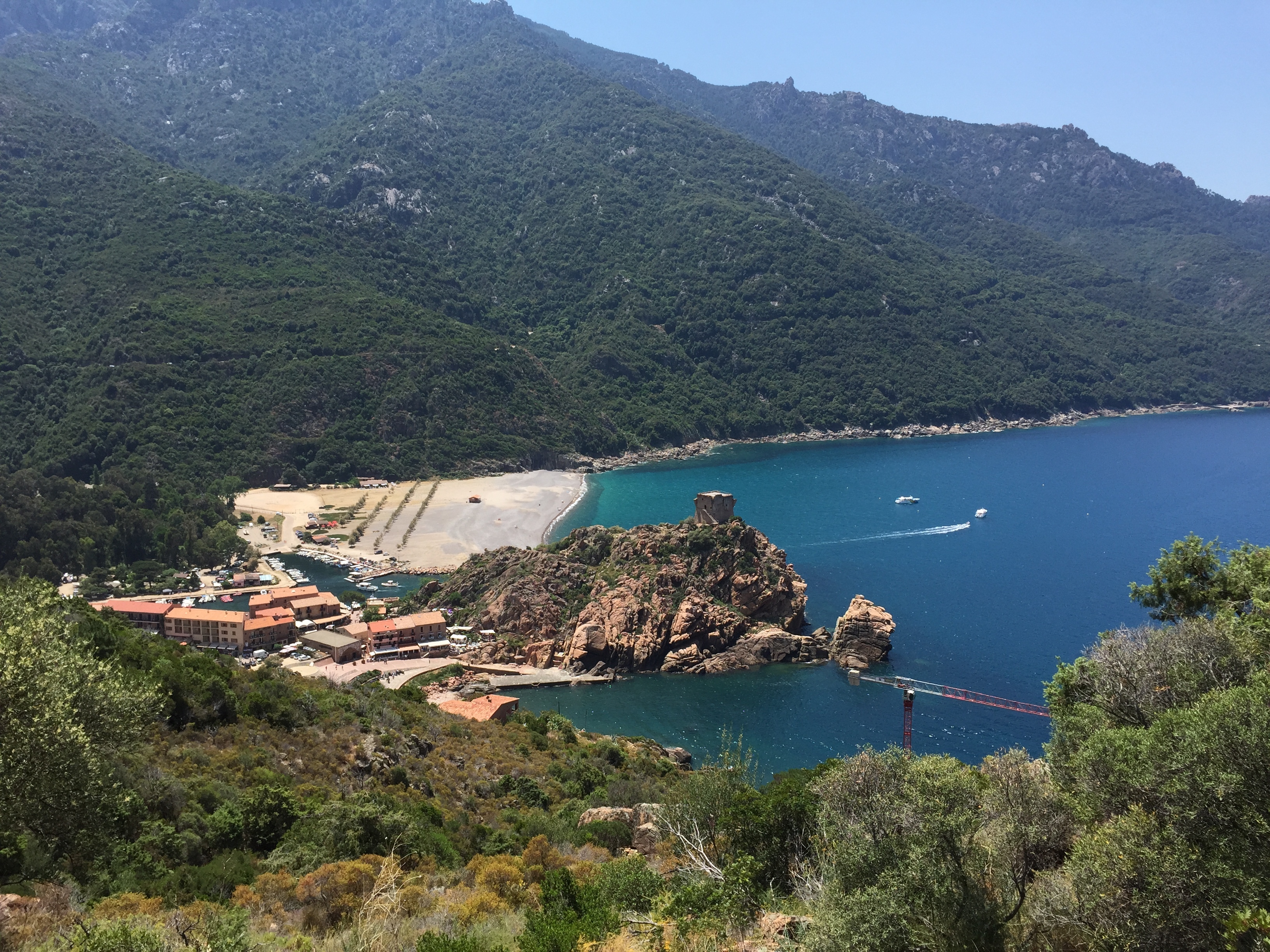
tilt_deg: -8.1
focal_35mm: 29
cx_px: 635
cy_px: 476
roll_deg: -0.9
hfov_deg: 61.7
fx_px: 1064
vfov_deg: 48.2
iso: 32
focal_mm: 4.15
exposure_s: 1/1647
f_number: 2.2
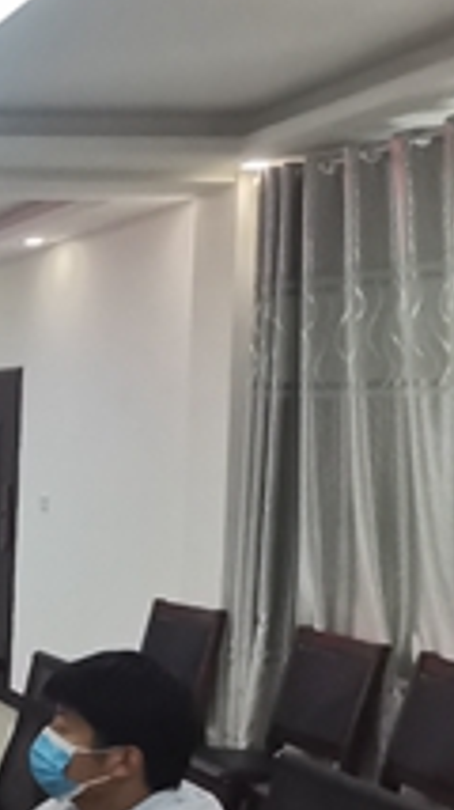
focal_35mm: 58
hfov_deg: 15.3
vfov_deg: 35.8
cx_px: -526
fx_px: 1244
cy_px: 519
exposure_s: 1/120
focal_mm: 2.23
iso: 200
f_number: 2.2
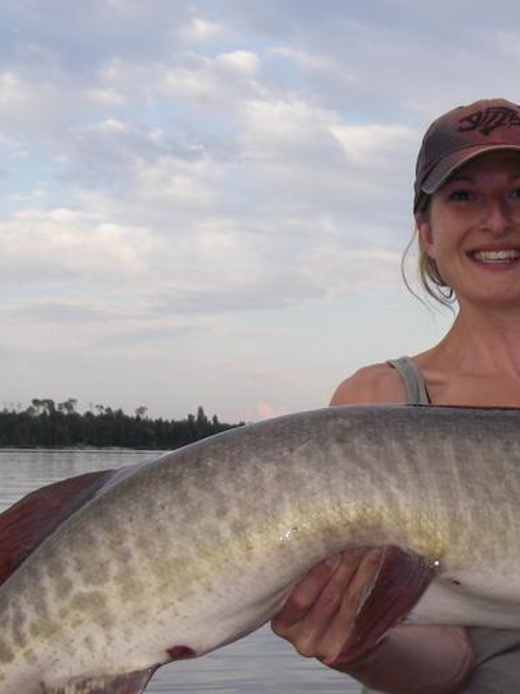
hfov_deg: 19.1
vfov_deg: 25.5
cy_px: 477
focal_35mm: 76
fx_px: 1522
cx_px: 462
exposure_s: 1/200
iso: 64
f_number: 3.3
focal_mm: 6.3
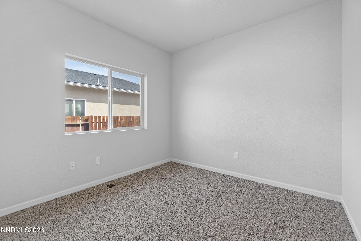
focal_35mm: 15
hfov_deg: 100.4
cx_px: 180
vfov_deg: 77.3
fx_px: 150
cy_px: 120
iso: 100
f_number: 6.3
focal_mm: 10
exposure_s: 1/1.67
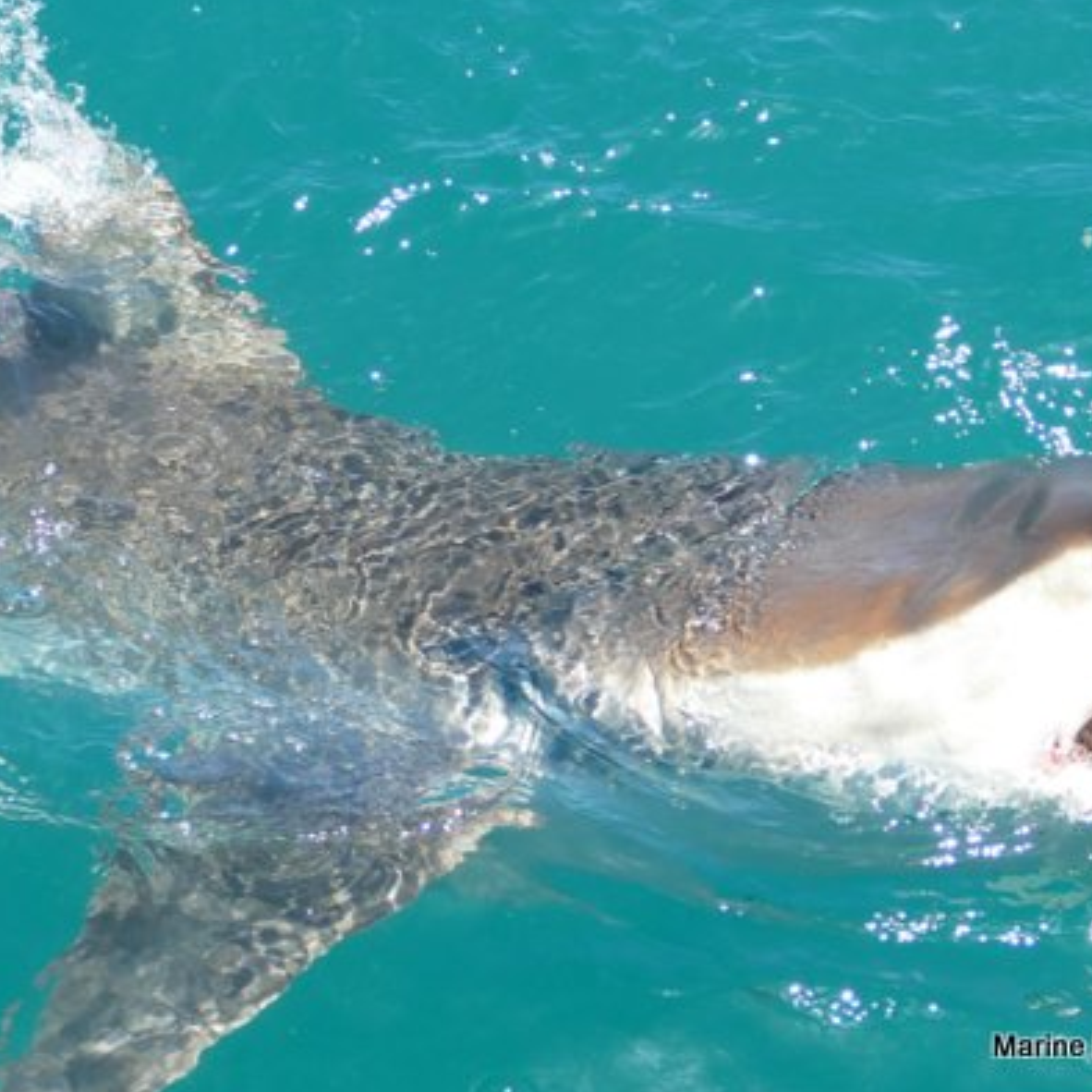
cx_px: 718
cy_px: 545
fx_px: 2356
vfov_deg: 26.1
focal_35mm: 66
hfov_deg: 26.0
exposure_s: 1/640
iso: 125
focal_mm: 18.77
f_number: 3.4
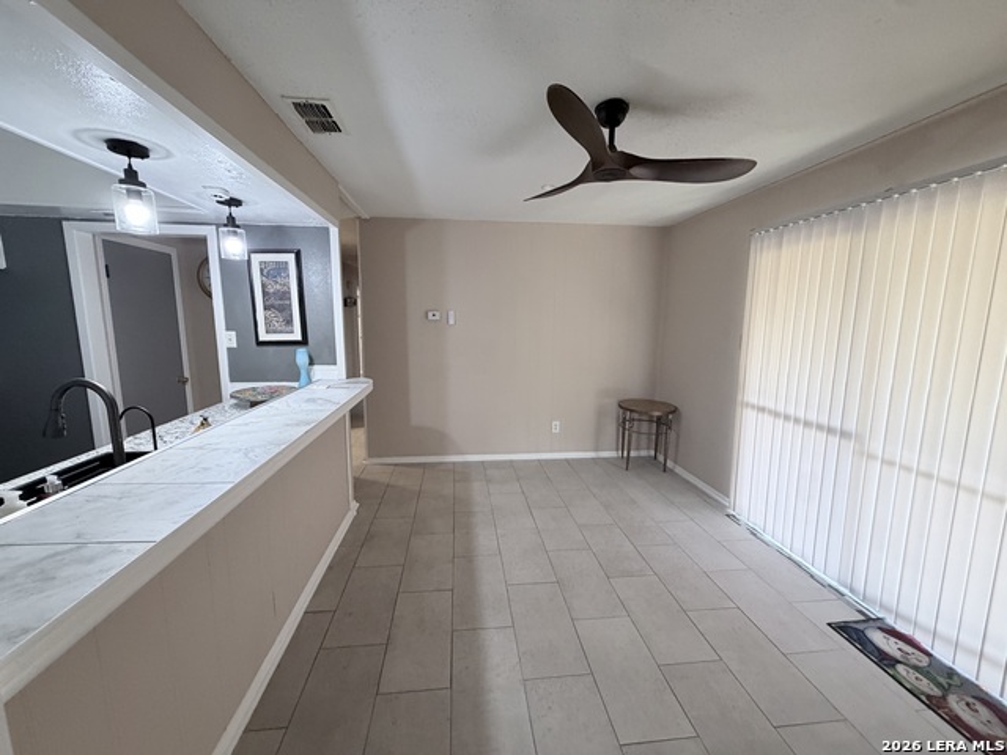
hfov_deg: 102.1
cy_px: 378
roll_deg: +0.0
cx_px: 504
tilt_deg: -7.0
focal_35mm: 14
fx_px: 407
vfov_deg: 85.7
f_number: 2.2
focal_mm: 2.22
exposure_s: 1/60
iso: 320
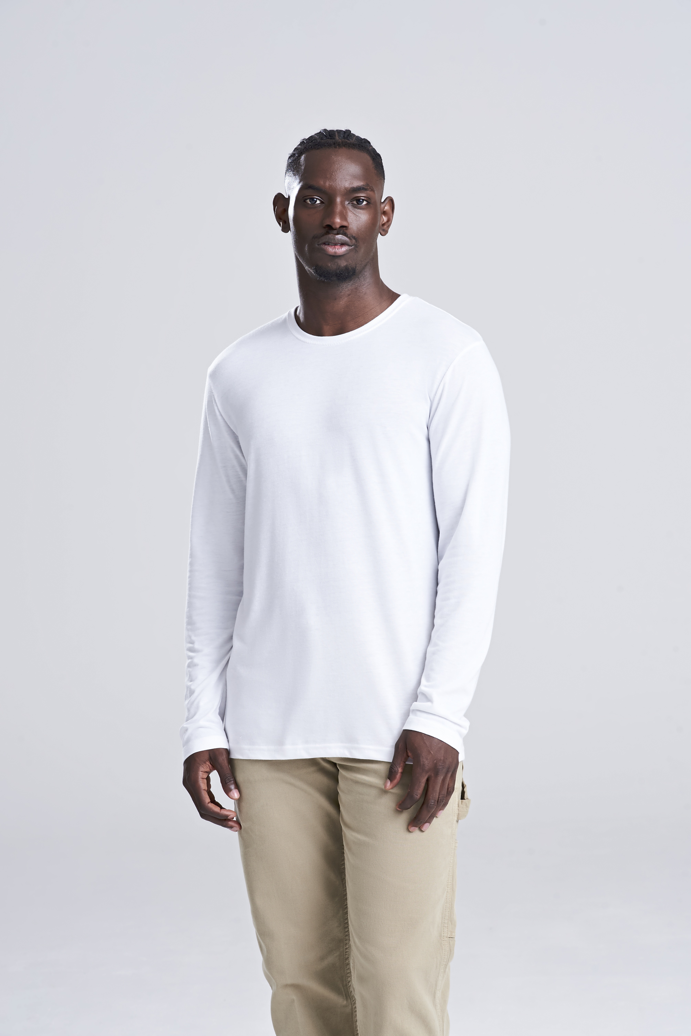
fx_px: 3337
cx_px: 346
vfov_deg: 17.6
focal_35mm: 116
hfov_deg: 11.8
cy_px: 518
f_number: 10
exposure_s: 1/160
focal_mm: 116
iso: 400
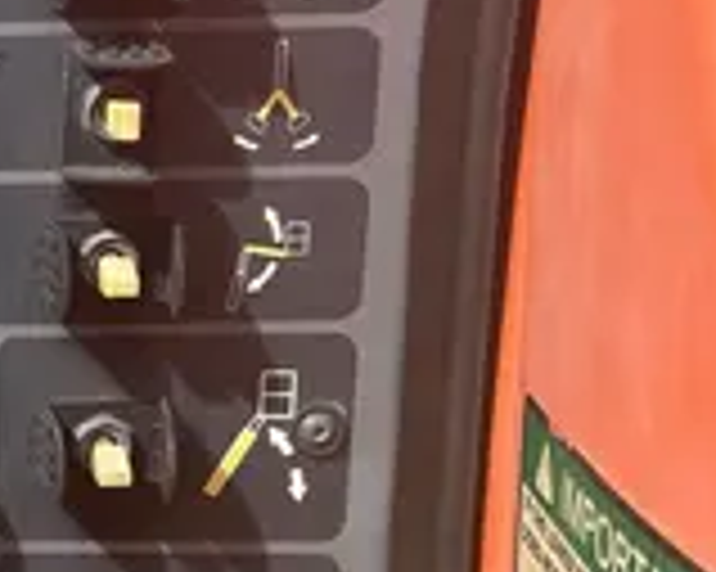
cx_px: -302
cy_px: 462
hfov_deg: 19.4
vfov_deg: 17.3
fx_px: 1864
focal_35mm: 88
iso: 50
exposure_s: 1/1779
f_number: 1.5
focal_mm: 5.7
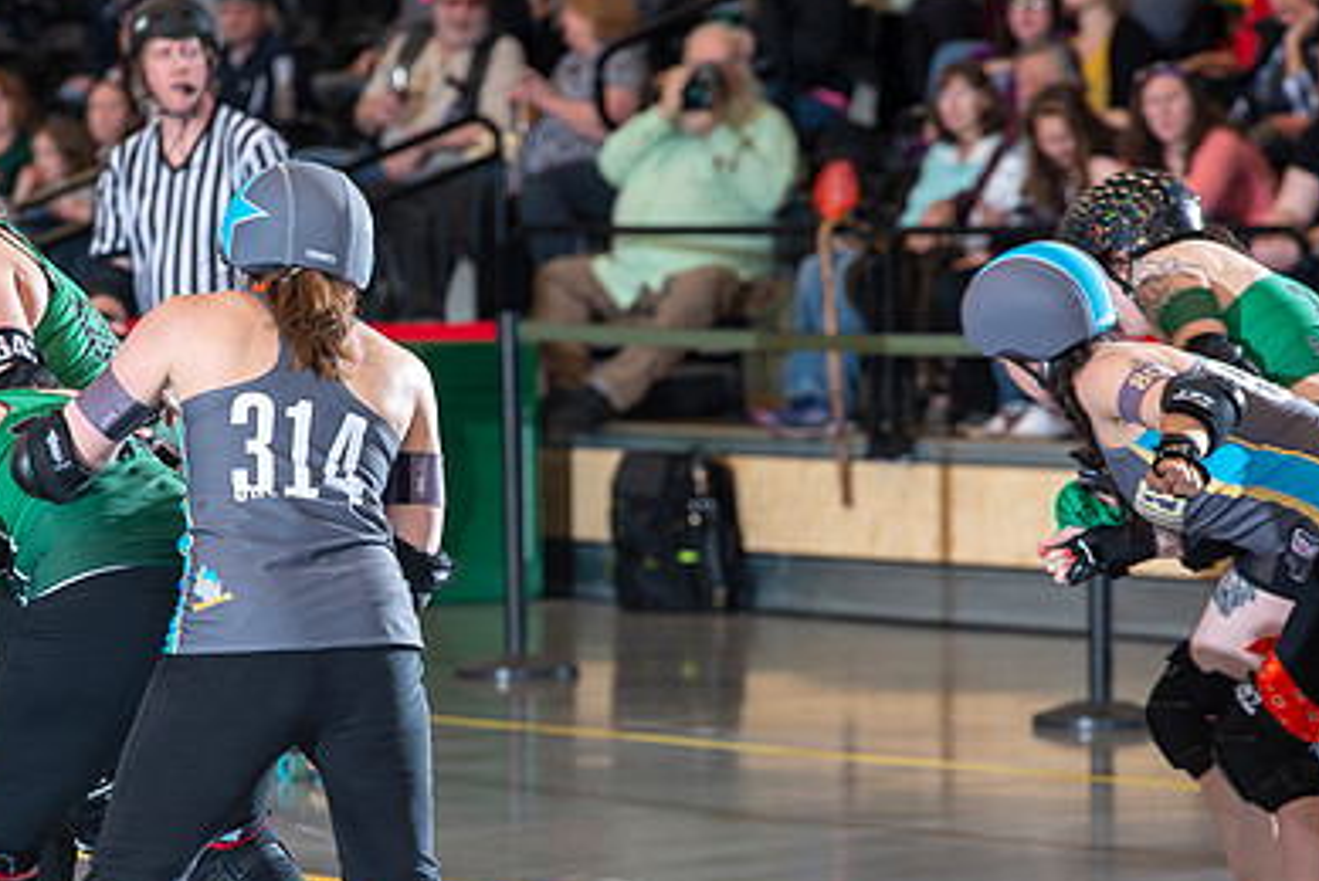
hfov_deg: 6.9
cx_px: 502
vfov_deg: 4.6
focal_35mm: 298
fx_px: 10926
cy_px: 612
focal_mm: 200
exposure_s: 1/160
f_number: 5.6
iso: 640
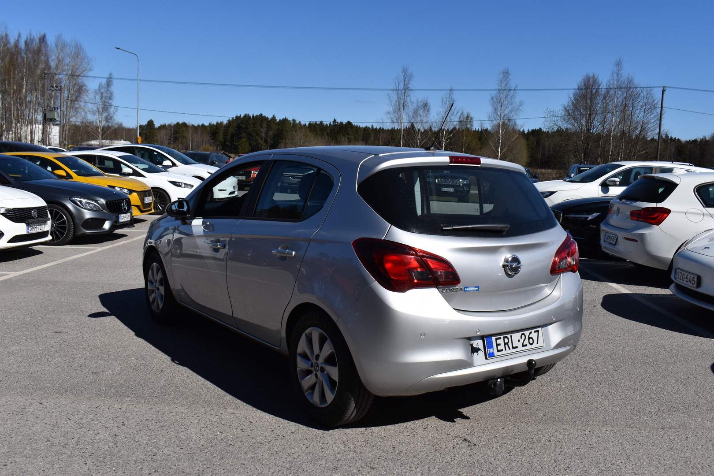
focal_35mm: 33
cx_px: 357
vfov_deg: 40.0
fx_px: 654
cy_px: 238
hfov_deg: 57.2
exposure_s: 1/1000
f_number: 9.5
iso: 200
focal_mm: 22
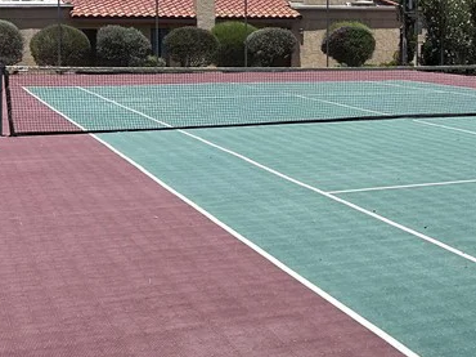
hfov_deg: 26.0
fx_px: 989
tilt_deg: -2.2
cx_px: 444
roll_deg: -0.2
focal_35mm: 72
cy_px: 49
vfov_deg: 20.1
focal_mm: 5.7
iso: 50
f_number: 1.5
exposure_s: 1/5882
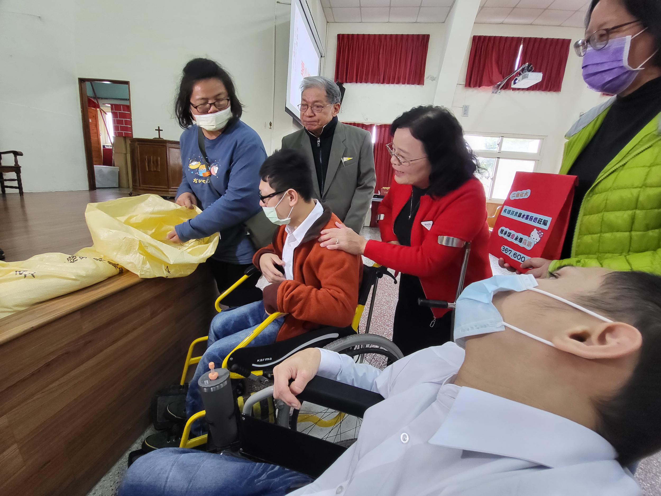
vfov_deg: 89.9
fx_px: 248
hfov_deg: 106.2
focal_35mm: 13
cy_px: 248
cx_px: 330
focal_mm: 1.74
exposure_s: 1/60
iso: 320
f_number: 2.2
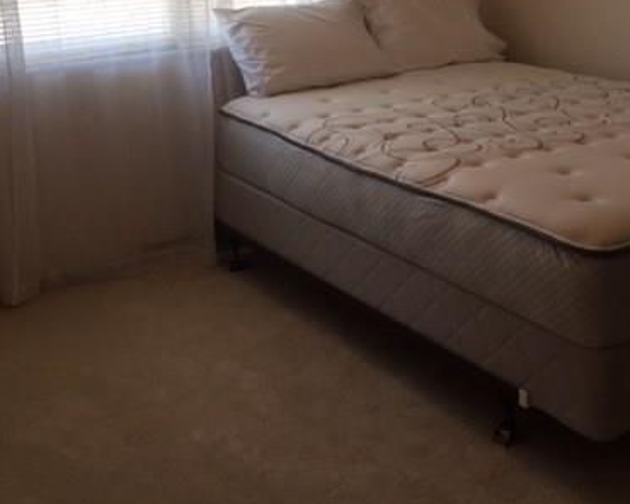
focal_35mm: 49
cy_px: 117
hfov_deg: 37.9
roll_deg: +0.2
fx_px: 914
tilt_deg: -12.9
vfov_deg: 30.3
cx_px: 366
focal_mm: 4.15
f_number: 2.2
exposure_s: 1/40
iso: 32
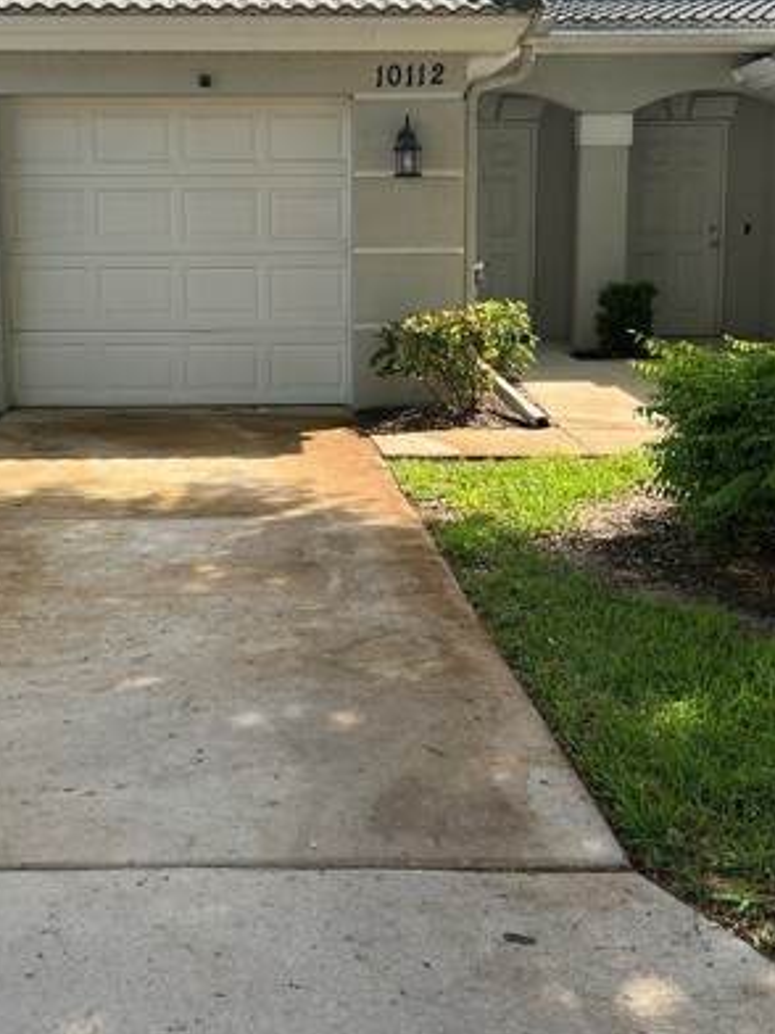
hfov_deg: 28.4
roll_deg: -0.1
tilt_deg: -5.7
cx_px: 274
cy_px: 404
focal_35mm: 51
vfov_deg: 37.3
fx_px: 1522
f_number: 1.5
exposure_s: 1/1645
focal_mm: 5.7
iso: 50
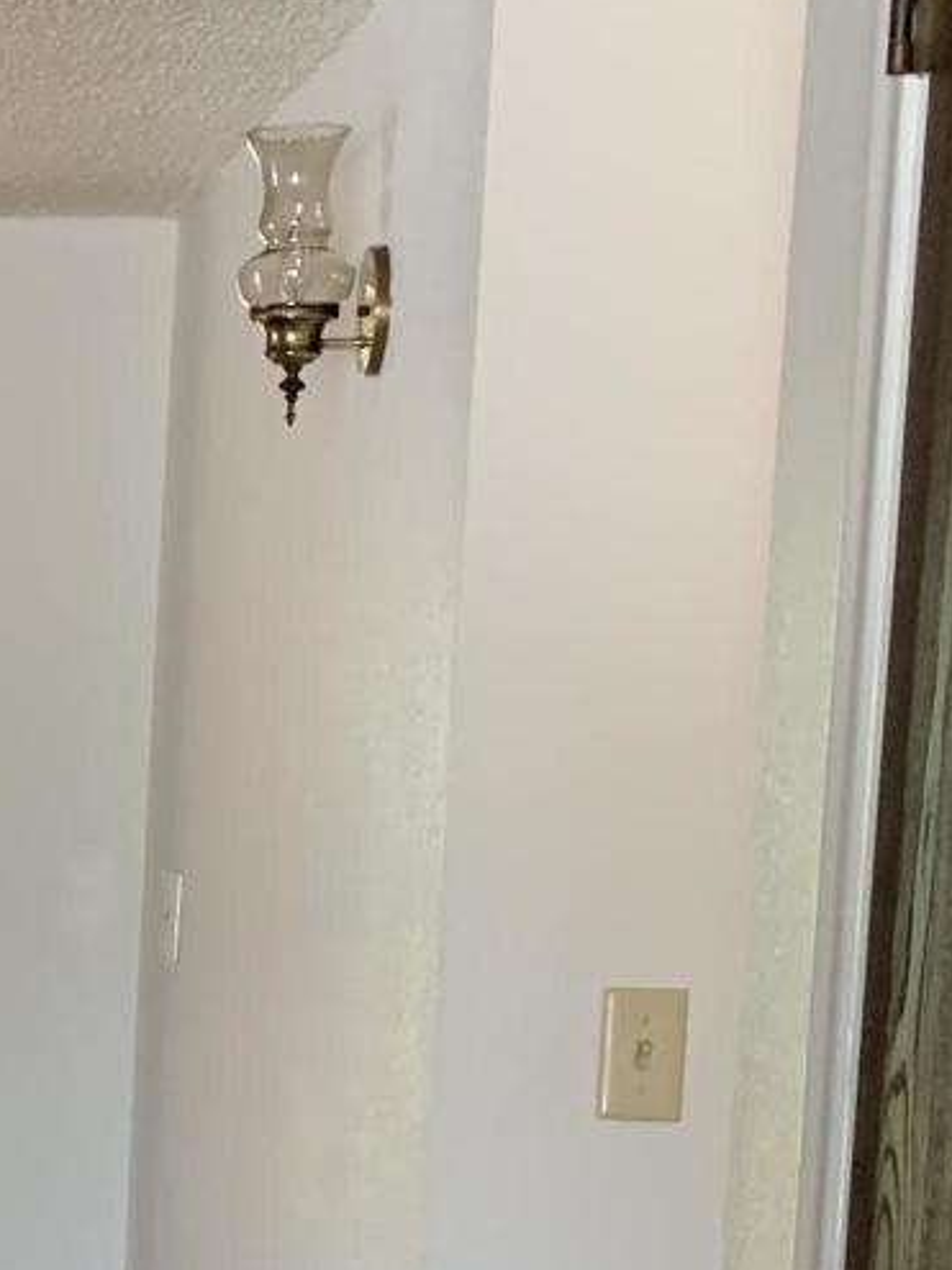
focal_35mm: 105
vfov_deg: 18.3
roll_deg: -1.1
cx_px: -790
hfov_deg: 12.7
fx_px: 3852
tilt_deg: -6.4
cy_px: 1239
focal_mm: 4.25
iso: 125
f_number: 1.8
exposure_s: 1/60
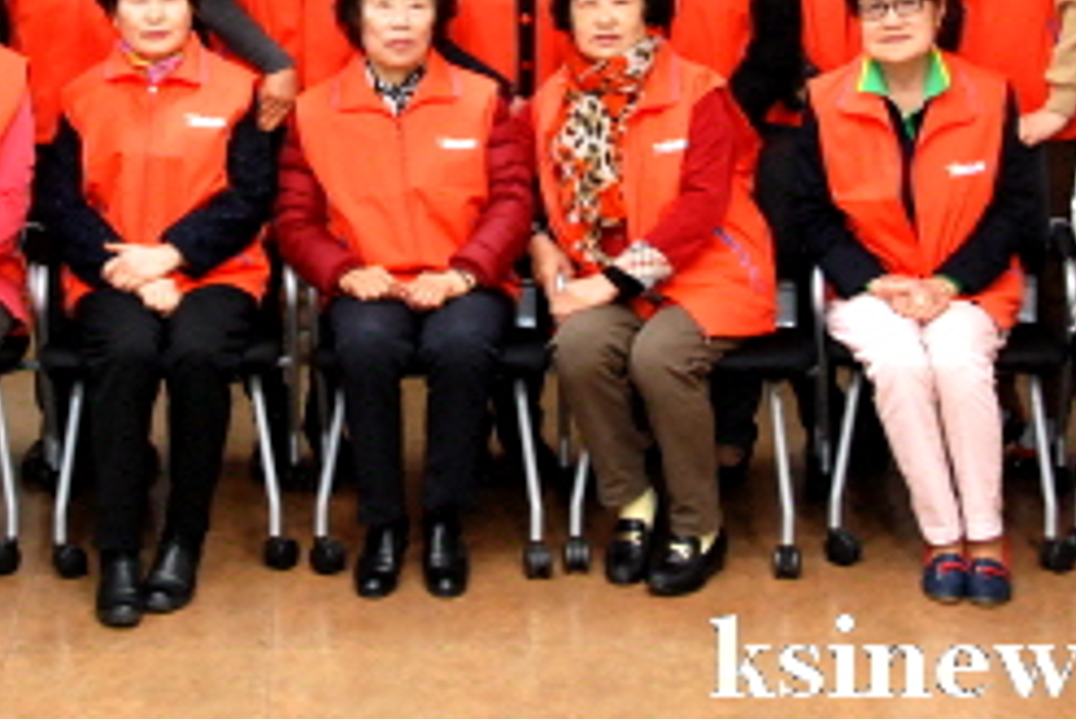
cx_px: 479
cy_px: 83
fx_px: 2363
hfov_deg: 25.6
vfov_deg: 17.1
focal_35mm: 79
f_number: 5
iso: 1000
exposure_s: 1/60
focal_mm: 26
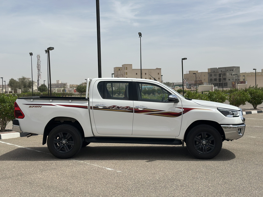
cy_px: 98
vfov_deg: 30.3
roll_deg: +0.9
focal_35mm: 48
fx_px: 365
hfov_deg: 39.7
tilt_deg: -0.9
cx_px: 132
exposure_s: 1/9804
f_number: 1.78
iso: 100
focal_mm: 6.86
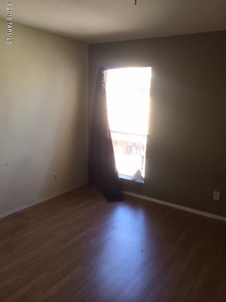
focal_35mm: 30
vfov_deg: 60.0
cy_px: 151
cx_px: 113
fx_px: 261
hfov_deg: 46.8
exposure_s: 1/30
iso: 40
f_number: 2.2
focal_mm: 4.12
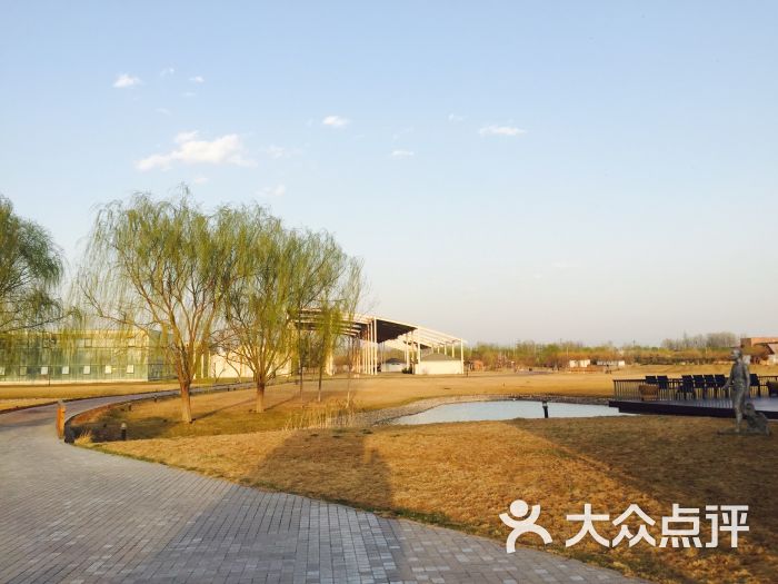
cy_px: 292
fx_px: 652
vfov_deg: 48.2
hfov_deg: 61.7
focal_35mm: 29
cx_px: 389
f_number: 2.2
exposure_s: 1/581
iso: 32
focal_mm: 4.15
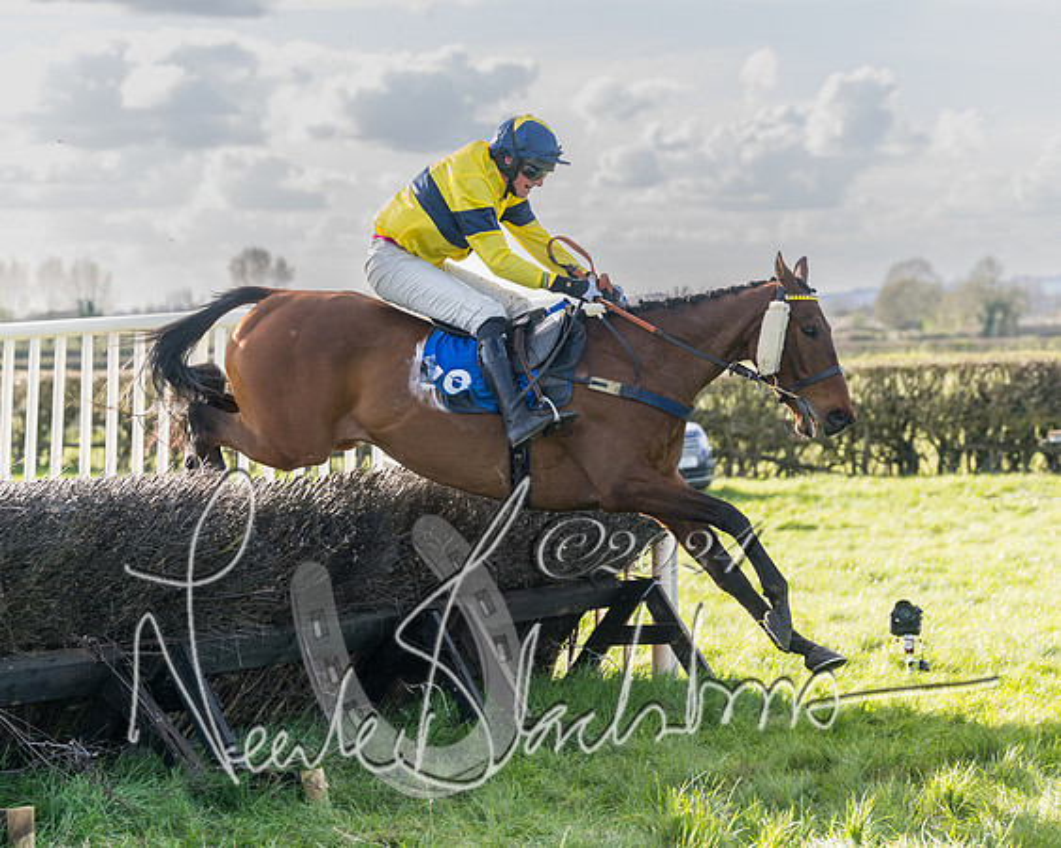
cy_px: 428
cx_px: 590
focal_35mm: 132
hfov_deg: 14.6
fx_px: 4131
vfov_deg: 11.7
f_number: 4
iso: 400
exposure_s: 1/1600
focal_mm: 96
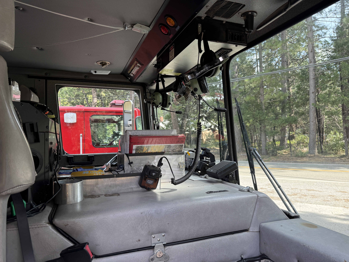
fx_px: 242
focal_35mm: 24
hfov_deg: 71.6
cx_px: 174
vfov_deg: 56.8
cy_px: 131
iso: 100
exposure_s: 1/228
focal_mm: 6.76
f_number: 1.78
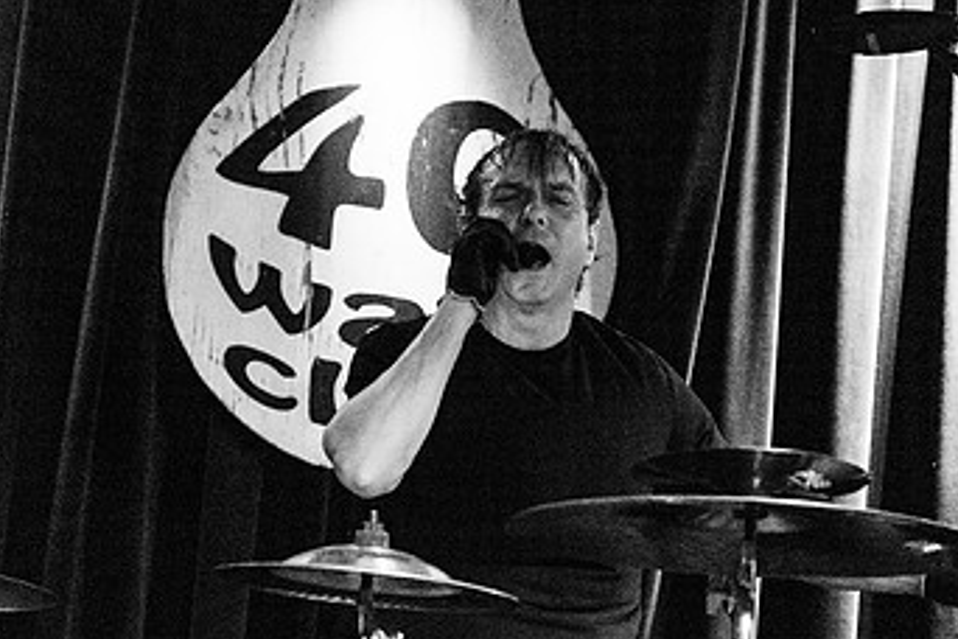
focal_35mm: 116
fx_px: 3087
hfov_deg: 17.6
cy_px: 343
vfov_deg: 11.8
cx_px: 597
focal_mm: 62
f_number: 3.2
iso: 3200
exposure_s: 1/160
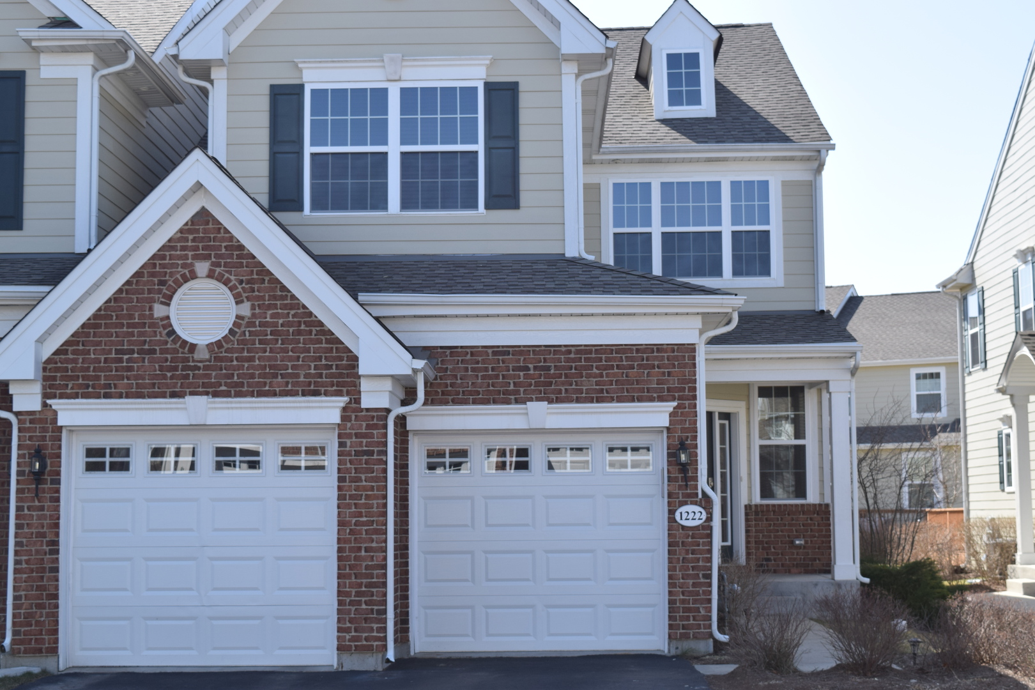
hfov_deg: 33.4
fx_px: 1725
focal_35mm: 60
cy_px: 345
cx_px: 518
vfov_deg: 22.6
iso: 200
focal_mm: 40
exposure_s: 1/320
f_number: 9
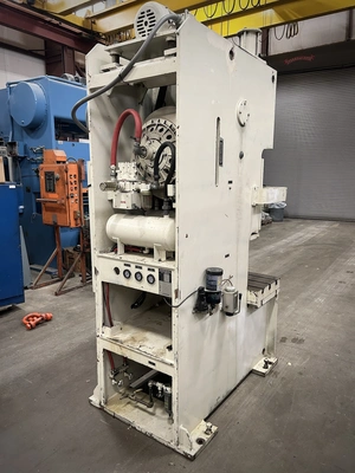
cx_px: 178
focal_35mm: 26
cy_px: 236
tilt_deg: -10.2
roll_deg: +0.7
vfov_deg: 67.3
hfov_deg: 53.1
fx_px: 356
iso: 250
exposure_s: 1/60
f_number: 1.5
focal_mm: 5.7
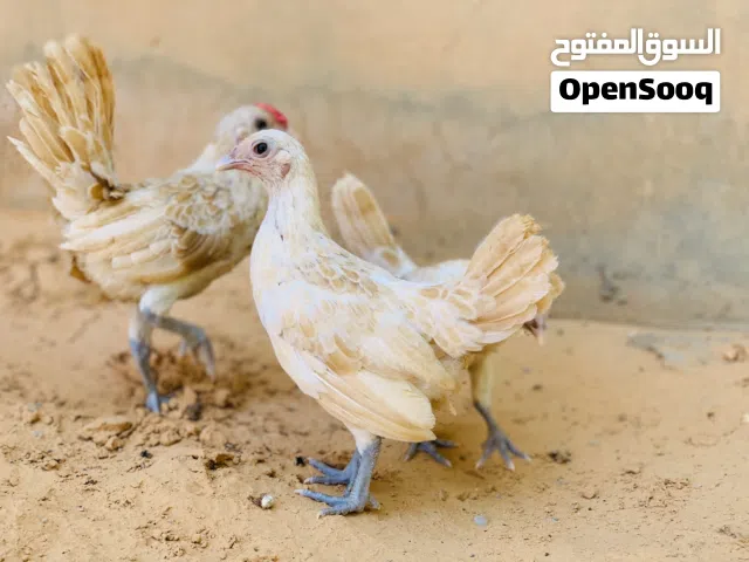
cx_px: 374
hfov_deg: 36.8
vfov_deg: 28.0
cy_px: 281
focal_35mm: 52
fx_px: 1125
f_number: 2.4
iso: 25
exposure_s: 1/122
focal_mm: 6
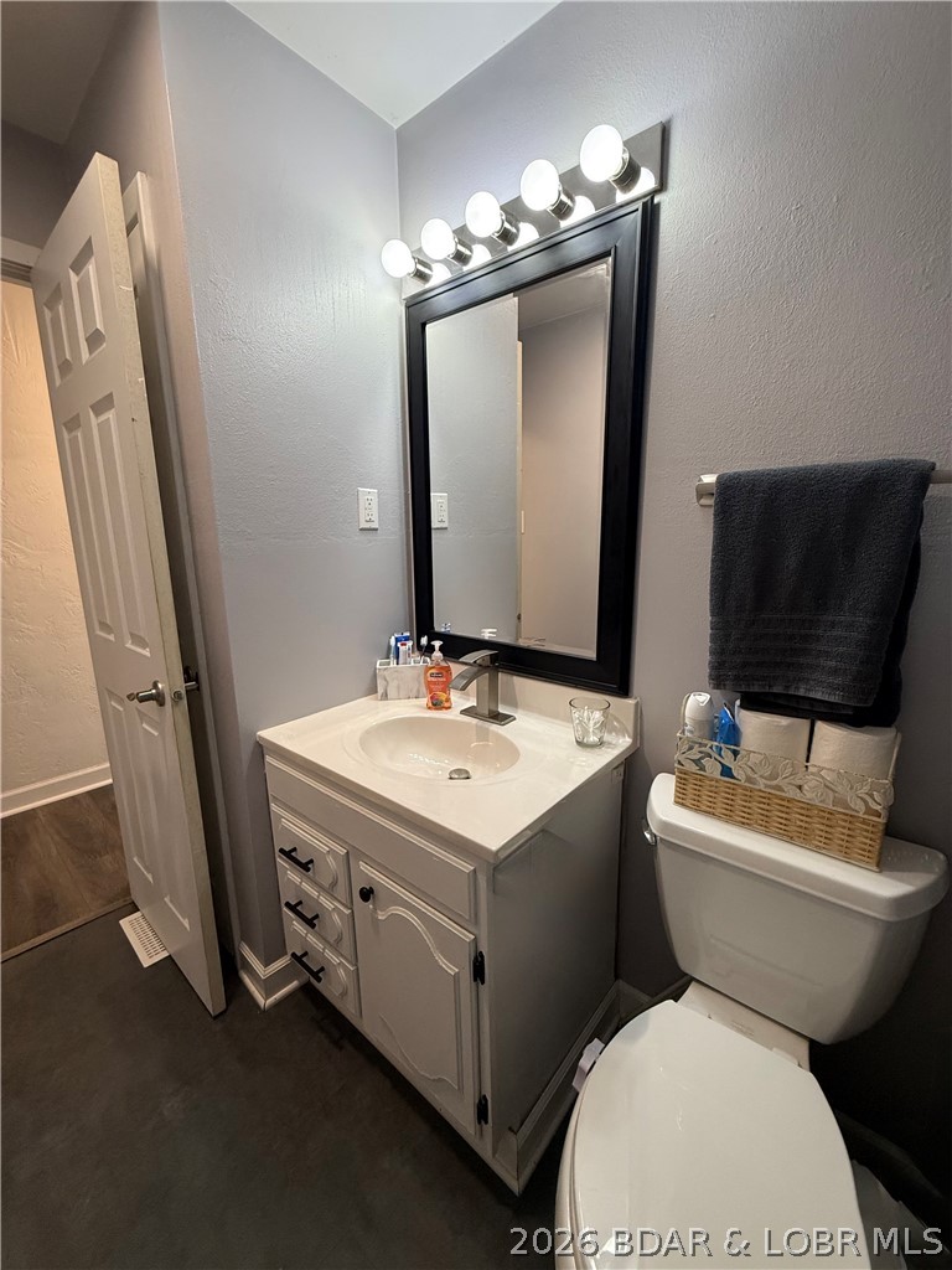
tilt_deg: -10.4
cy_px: 635
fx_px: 513
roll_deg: +0.1
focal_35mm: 14
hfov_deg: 85.7
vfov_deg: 102.1
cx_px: 476
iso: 250
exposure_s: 1/120
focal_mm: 2.22
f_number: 2.2
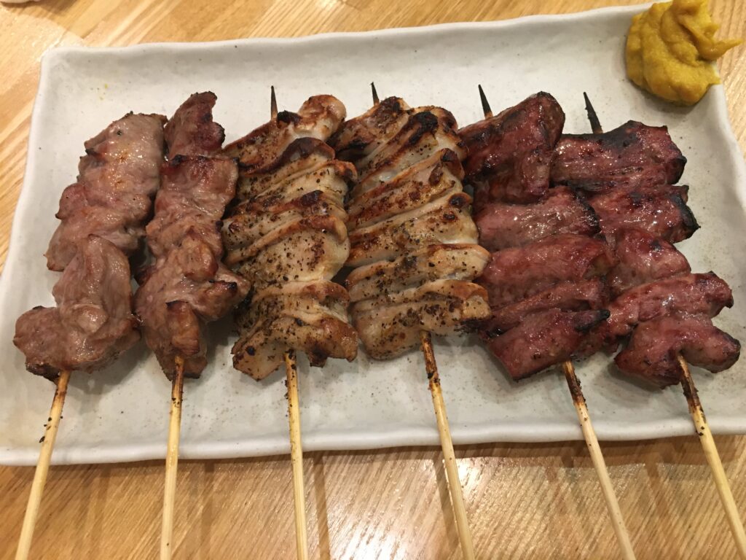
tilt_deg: -68.6
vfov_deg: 48.2
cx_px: 373
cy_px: 280
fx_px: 625
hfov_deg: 61.7
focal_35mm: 29
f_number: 2.2
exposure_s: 1/30
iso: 200
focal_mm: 4.15
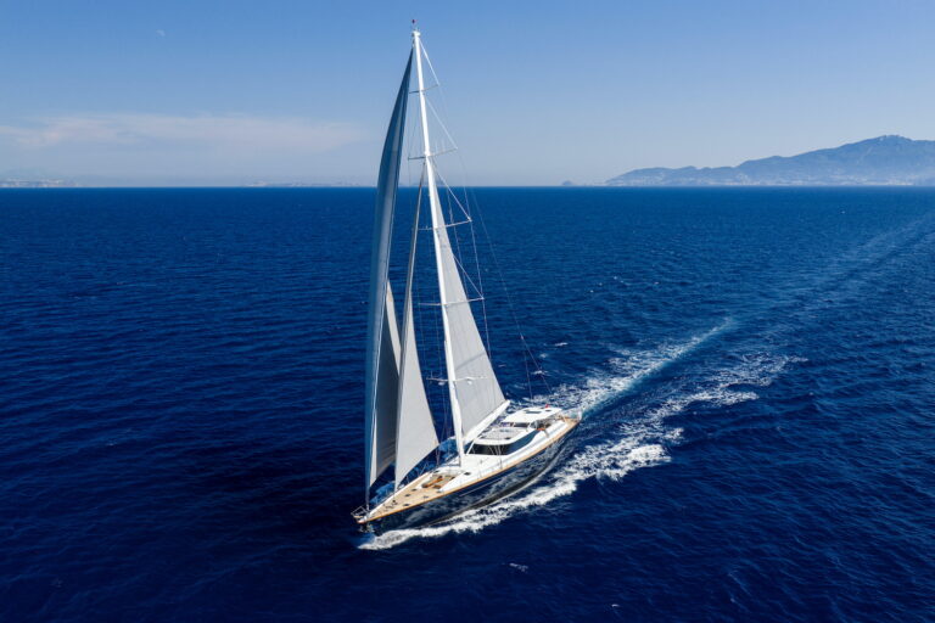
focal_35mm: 28
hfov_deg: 65.5
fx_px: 727
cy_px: 312
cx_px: 468
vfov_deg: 46.4
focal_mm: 14.45
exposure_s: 1/500
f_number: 4
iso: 200
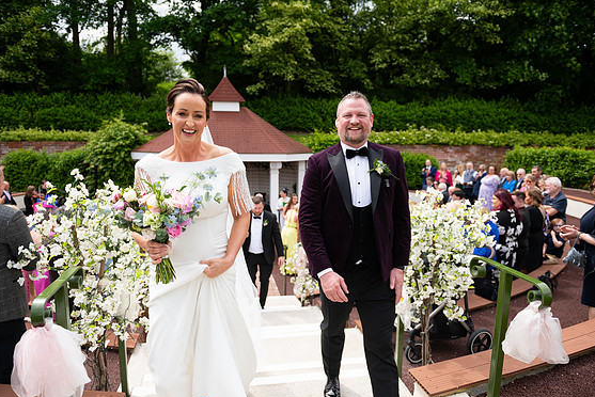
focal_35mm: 25
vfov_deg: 51.3
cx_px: 288
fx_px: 413
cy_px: 205
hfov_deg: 71.5
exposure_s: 1/2500
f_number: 3.5
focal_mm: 24
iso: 250
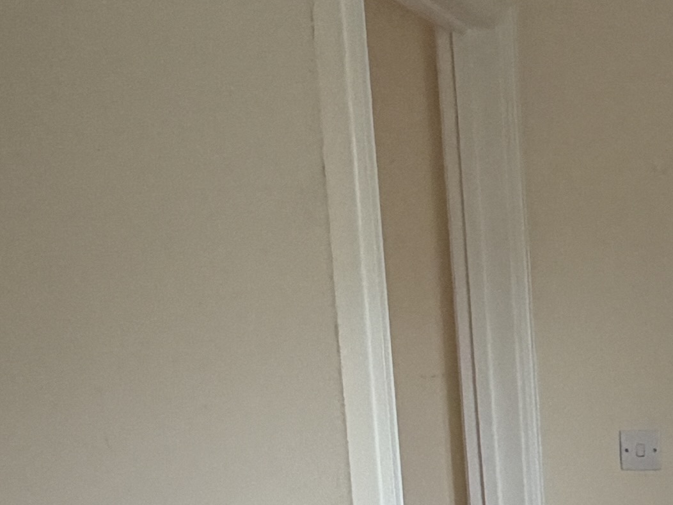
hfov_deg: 21.8
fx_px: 1478
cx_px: 978
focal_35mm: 76
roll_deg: +0.0
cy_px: 608
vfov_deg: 18.4
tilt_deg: -11.1
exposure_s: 1/100
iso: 100
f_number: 2.2
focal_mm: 2.22
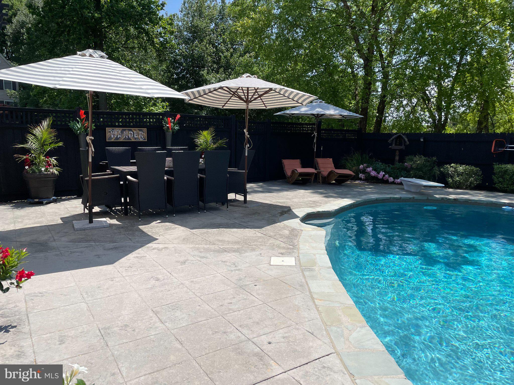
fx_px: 386
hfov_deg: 67.3
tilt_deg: -7.7
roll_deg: -1.3
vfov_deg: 53.1
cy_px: 192
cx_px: 257
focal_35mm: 26
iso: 32
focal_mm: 4.2
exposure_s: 1/3205
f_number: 1.6
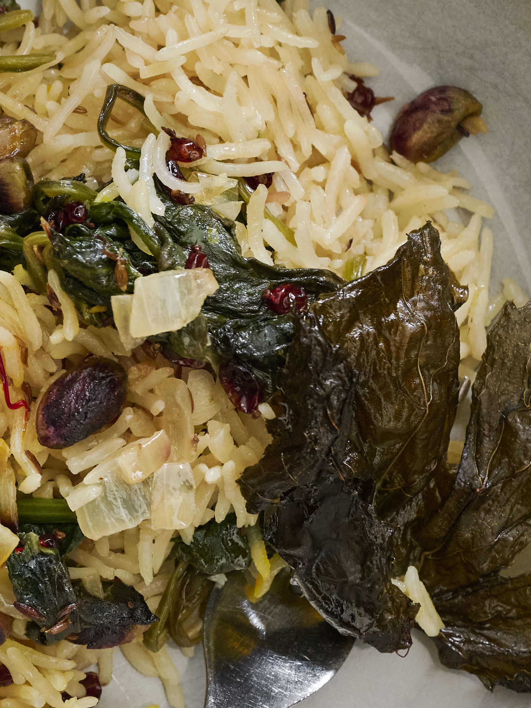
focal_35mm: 221
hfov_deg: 6.6
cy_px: -4
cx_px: -243
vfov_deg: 8.9
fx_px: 4519
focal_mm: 70
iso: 400
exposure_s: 1/50
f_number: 6.3
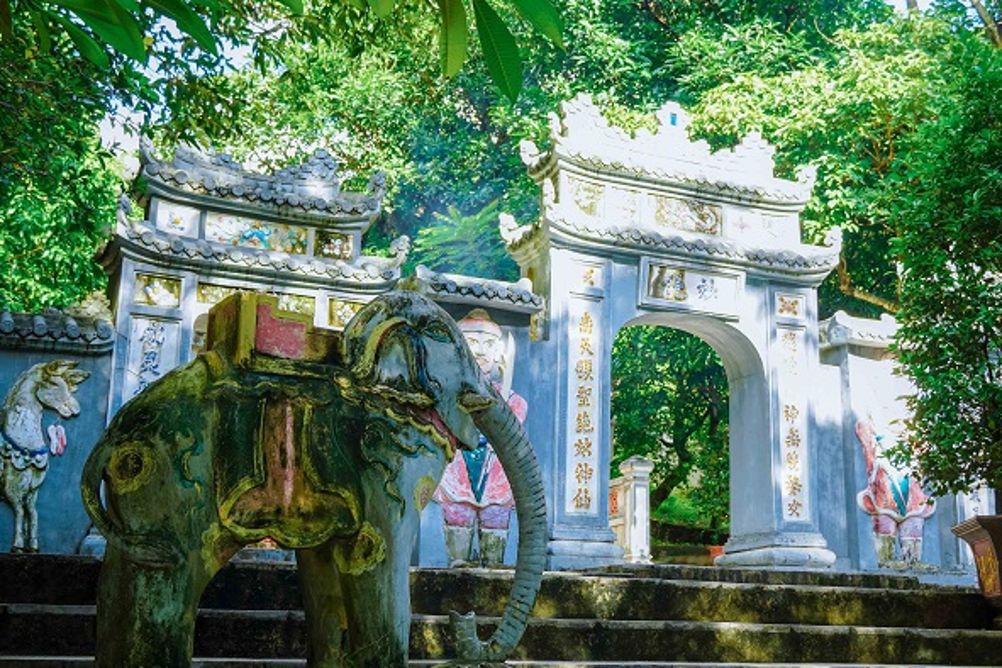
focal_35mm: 47
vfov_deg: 28.8
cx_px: 568
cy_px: 340
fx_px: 1299
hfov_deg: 42.1
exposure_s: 1/60
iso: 100
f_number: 4.5
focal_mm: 23
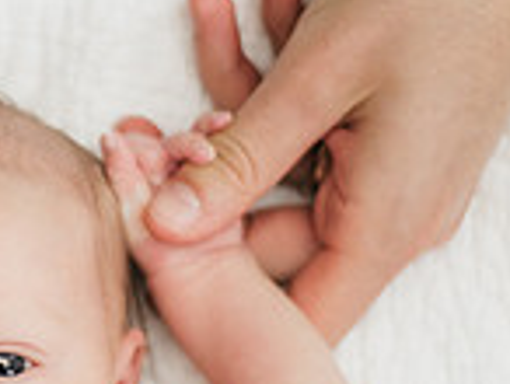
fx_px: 2819
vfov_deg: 7.8
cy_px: 302
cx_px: -227
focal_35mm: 191
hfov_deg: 10.0
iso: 1250
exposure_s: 1/250
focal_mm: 50
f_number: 1.8
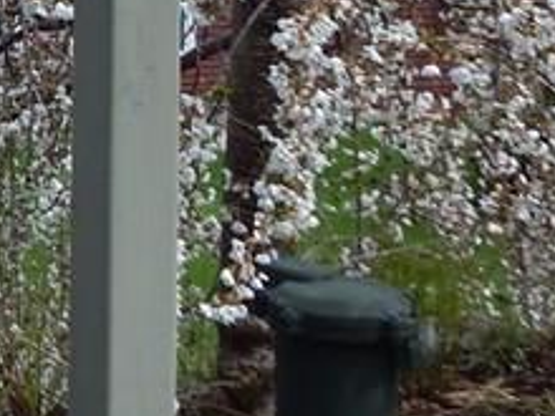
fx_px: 3207
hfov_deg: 9.4
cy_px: -277
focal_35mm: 200
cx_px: -469
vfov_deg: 7.3
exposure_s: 1/1250
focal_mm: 7.7
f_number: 3.6
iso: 125
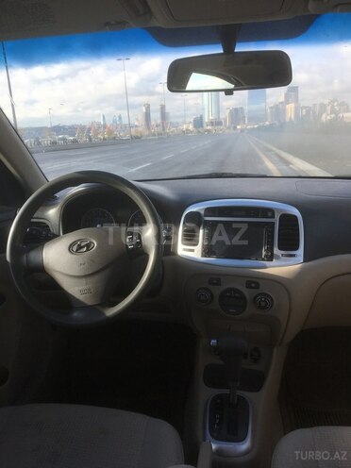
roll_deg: +4.0
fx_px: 392
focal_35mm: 29
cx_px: 176
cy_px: 234
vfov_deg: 61.7
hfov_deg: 48.2
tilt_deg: -13.2
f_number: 2.2
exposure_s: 1/641
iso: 25
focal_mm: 4.15
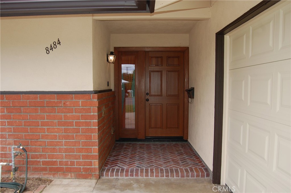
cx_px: 146
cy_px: 96
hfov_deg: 64.6
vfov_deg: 45.6
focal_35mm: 28
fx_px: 230
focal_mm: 19
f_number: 4.5
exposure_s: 1/500
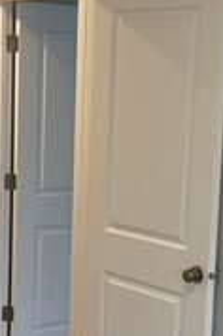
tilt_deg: -9.2
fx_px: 979
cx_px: 119
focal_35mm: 105
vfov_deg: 19.3
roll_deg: -2.2
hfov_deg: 13.0
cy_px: 255
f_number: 1.8
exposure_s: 1/60
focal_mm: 3.99
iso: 50
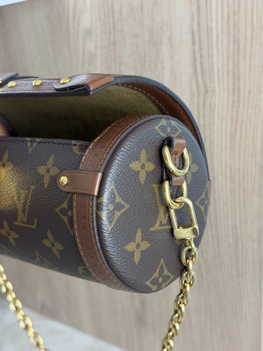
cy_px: 176
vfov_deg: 39.7
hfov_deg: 30.3
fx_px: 486
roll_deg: +5.5
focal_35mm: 48
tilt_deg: -25.2
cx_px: 132
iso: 100
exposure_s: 1/120
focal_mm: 6.76
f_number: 1.78
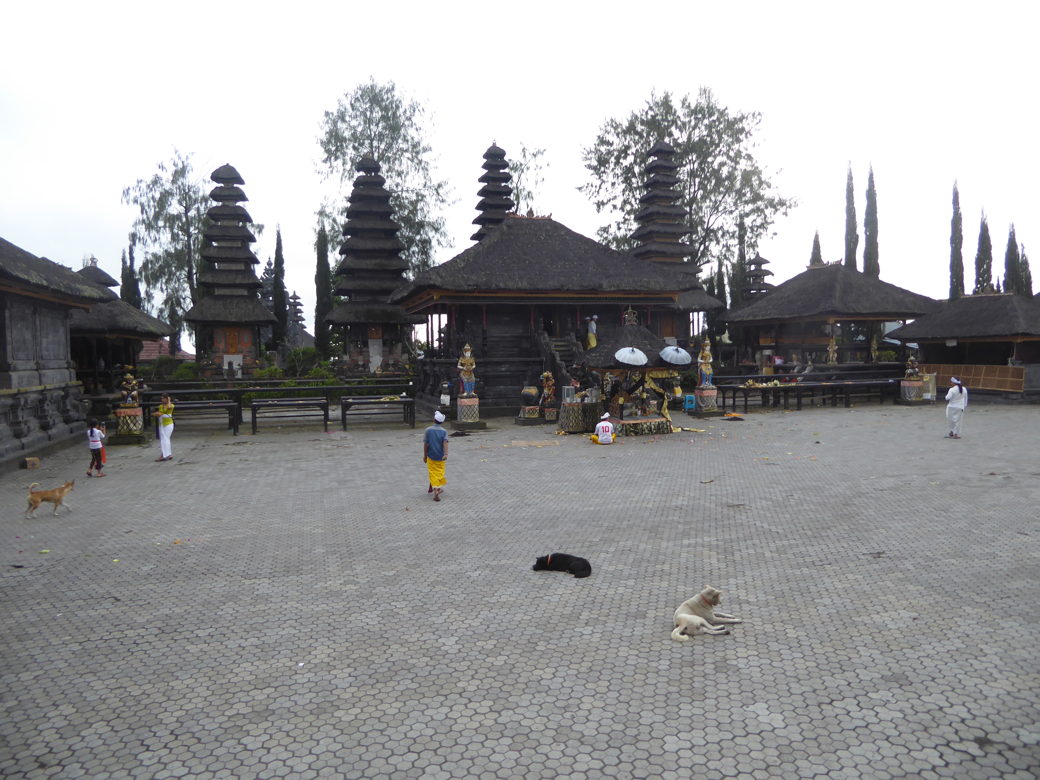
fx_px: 751
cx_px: 520
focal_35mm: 25
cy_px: 390
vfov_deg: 54.9
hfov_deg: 69.4
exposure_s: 1/125
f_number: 3.3
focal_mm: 4.3
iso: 80
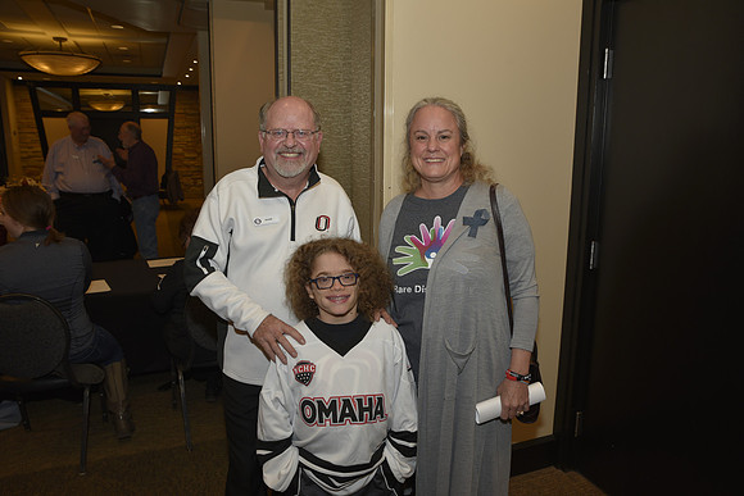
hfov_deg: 63.6
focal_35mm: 29
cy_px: 248
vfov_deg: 45.0
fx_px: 599
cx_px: 372
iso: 400
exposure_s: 1/60
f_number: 5.6
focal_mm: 29
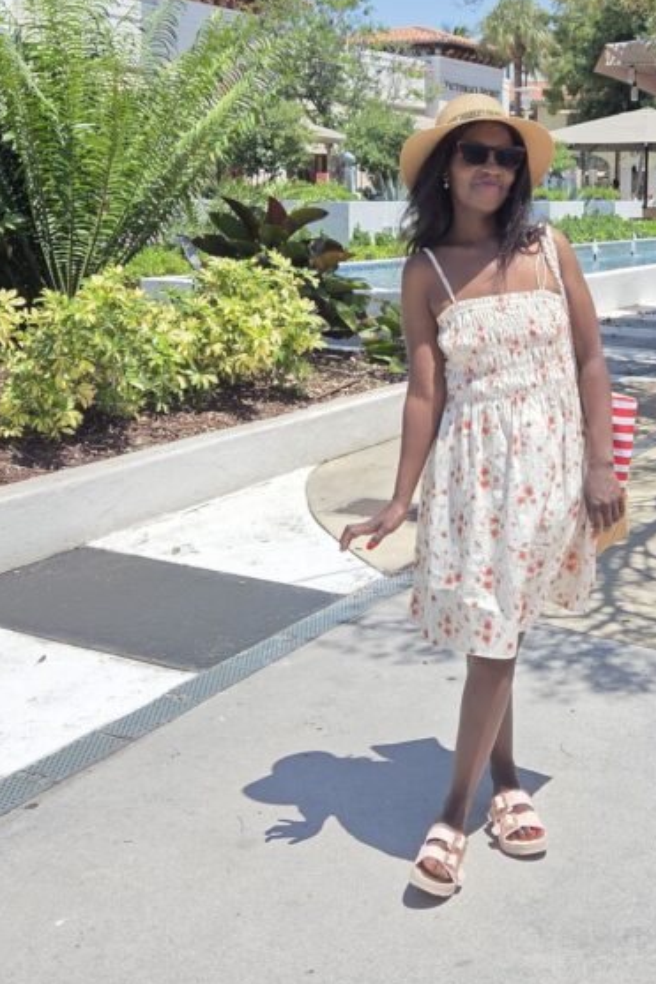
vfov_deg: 43.6
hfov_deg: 29.8
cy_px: 299
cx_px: 520
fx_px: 1203
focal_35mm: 44
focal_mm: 5.4
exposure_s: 1/4663
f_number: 1.8
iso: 80
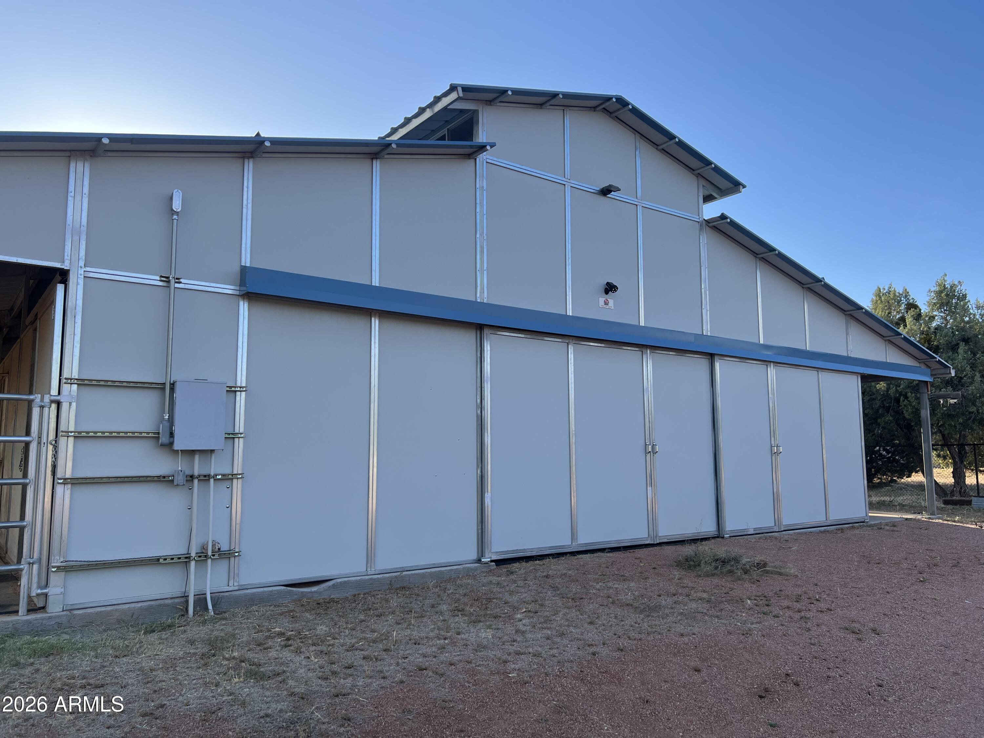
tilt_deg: +5.9
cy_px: 369
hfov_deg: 67.3
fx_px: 739
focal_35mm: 26
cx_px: 492
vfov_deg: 53.1
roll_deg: +0.4
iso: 50
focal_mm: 5.7
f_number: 1.5
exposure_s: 1/1295
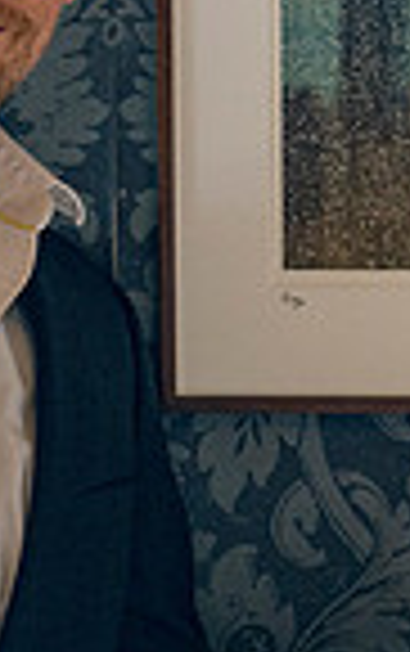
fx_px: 4421
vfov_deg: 8.4
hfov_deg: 5.3
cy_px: 254
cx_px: 407
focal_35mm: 248
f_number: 3.5
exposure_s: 1/100
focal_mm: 48
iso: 2800
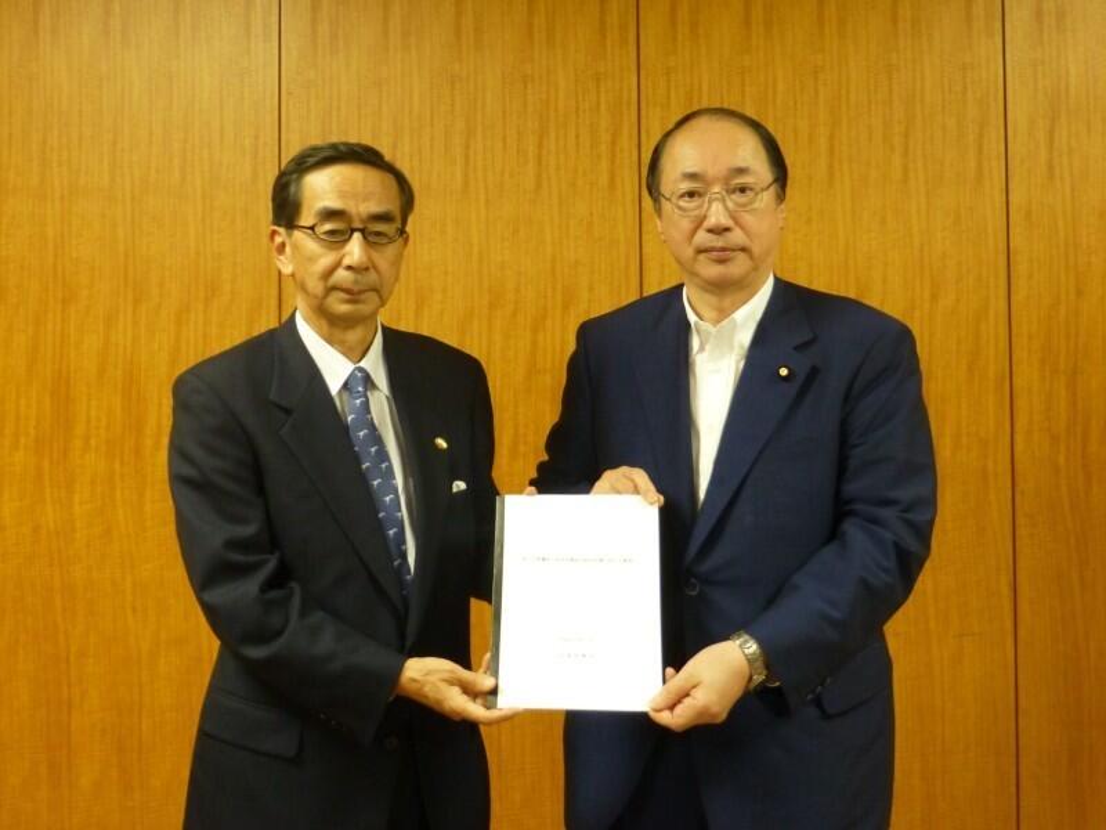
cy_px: 415
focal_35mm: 39
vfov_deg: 36.8
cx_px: 553
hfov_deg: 47.9
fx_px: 1246
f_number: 3.9
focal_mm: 6.9
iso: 400
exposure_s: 1/30
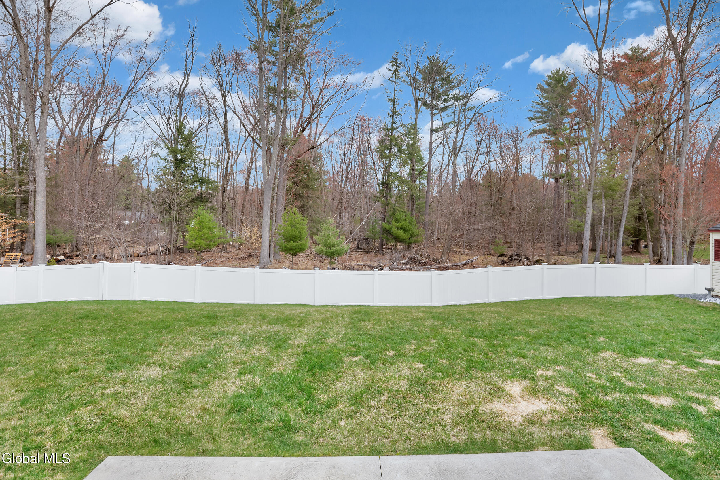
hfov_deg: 96.7
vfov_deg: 73.8
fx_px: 320
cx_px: 360
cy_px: 240
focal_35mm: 16
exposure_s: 1/3200
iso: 500
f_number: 4
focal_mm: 16
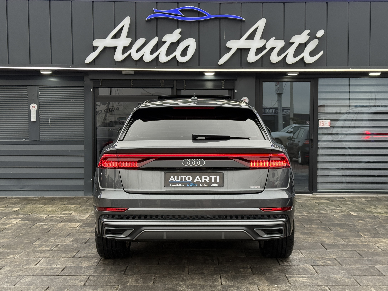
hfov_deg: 39.7
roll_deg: -0.4
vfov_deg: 30.3
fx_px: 538
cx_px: 194
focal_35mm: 48
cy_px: 146
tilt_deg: -2.7
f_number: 1.78
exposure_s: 1/165
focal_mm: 6.76
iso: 80
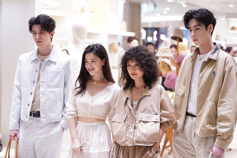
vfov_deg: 19.5
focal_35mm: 70
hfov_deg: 28.8
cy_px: 79
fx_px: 461
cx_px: 118
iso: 2000
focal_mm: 70
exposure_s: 1/320
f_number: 2.8
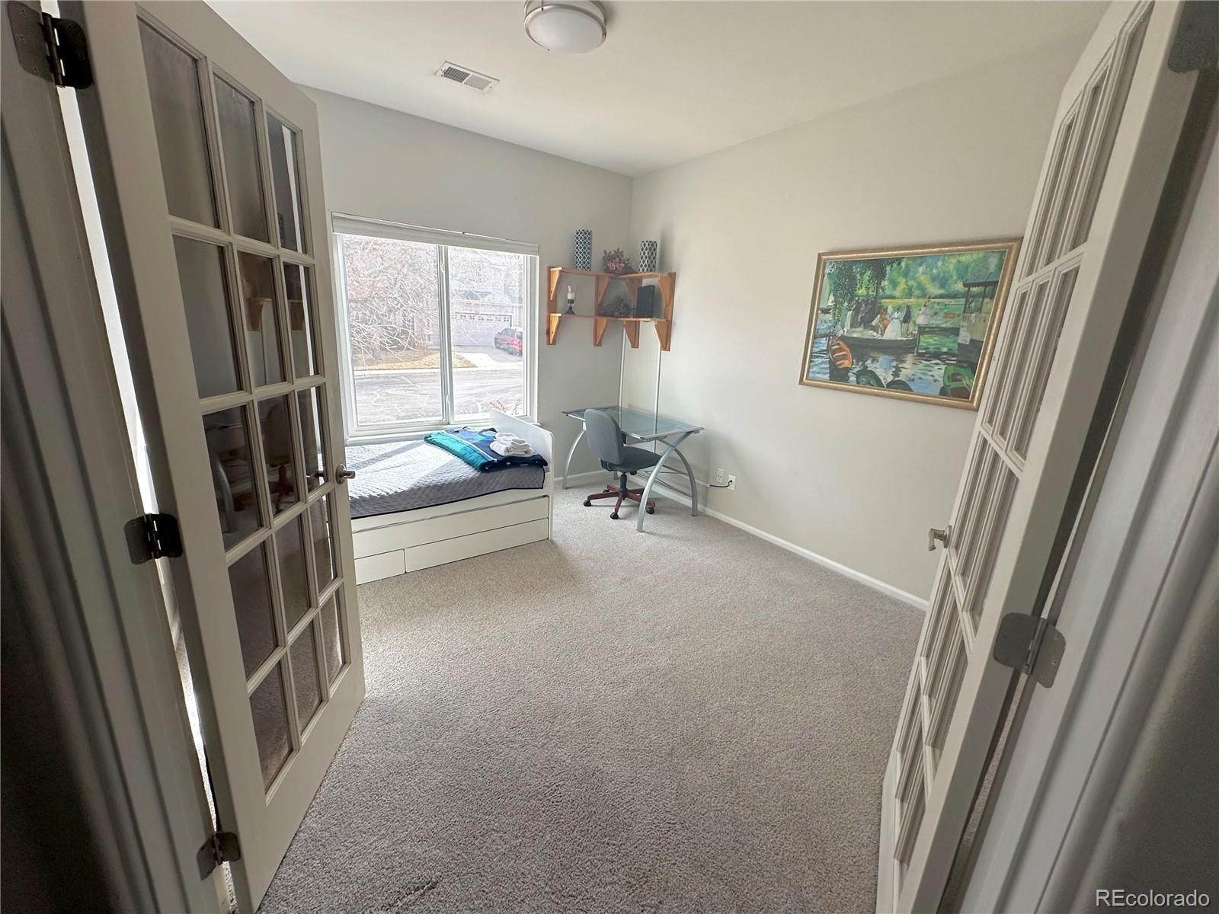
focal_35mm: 14
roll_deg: -2.6
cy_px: 457
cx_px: 610
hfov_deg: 102.1
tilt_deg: -14.9
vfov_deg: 85.7
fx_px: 493
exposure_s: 1/155
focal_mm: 2.22
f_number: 2.2
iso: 40
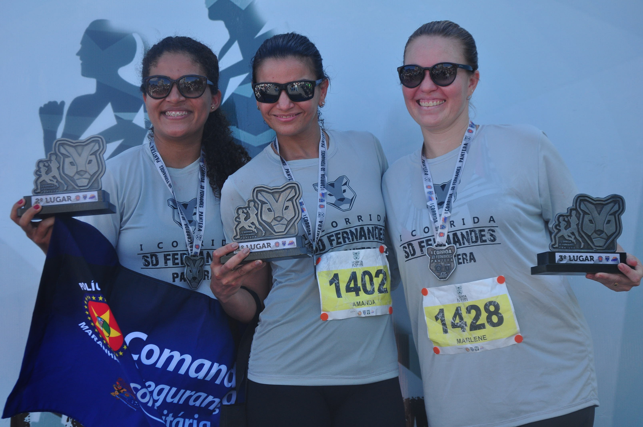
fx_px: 1070
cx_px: 322
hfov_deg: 33.4
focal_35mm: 60
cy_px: 214
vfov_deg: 22.6
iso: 320
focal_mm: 40
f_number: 7.1
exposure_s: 1/500
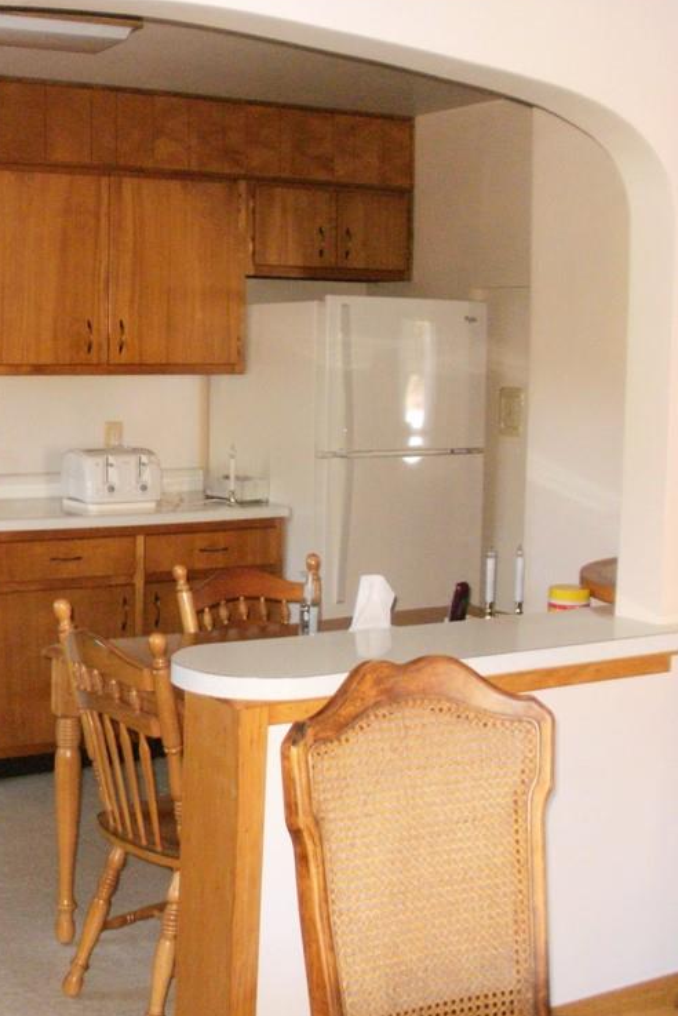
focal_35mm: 52
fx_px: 1468
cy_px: 514
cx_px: 72
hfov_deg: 25.2
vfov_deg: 38.2
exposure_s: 1/30
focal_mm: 6.3
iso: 400
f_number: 3.5
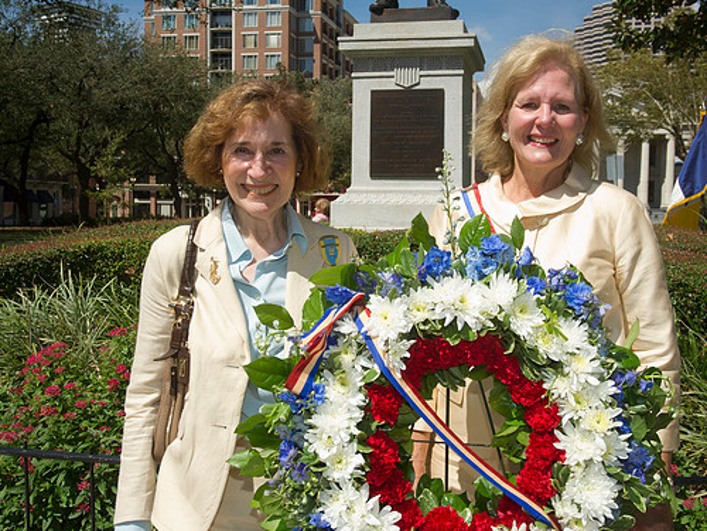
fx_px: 797
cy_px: 262
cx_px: 382
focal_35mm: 39
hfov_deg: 47.8
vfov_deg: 36.8
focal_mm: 35
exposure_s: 1/250
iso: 200
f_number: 10
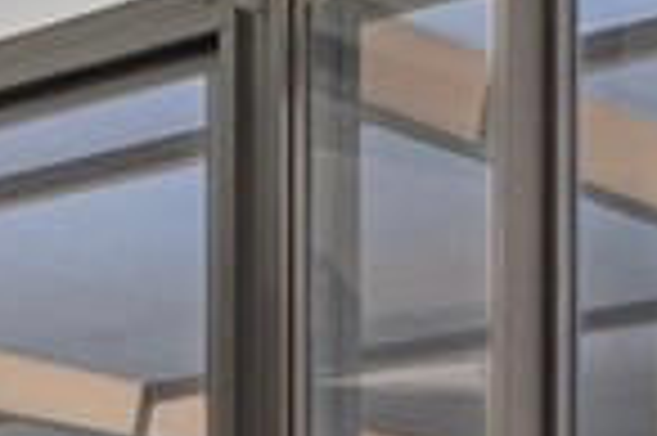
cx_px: -814
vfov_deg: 9.4
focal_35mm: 134
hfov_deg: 12.6
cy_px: 955
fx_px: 2443
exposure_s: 1/6
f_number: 8
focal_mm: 12
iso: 250
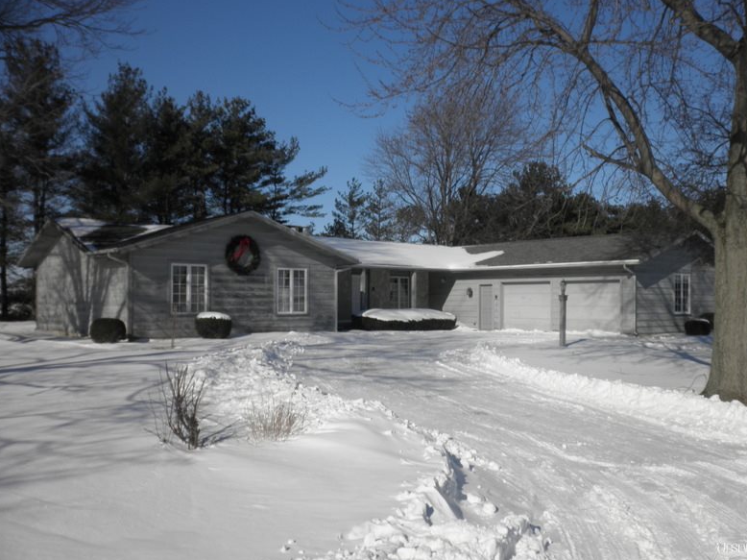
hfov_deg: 51.4
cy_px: 283
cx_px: 377
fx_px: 777
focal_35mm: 36
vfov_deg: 39.6
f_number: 9.1
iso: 64
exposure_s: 1/320
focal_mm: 6.1
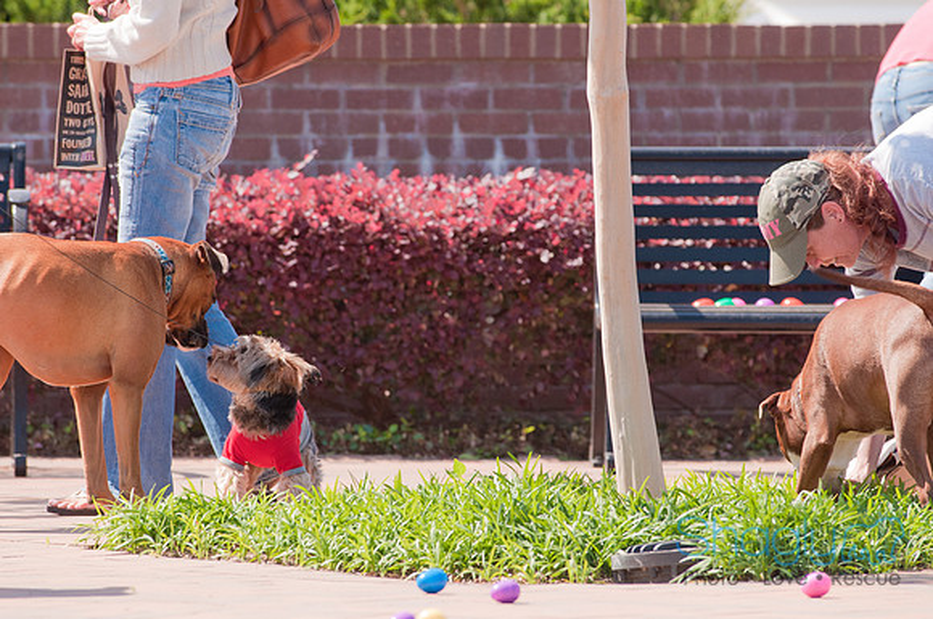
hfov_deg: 6.9
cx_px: 466
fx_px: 7764
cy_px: 310
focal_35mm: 300
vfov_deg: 4.6
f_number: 5
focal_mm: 200
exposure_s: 1/640
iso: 200
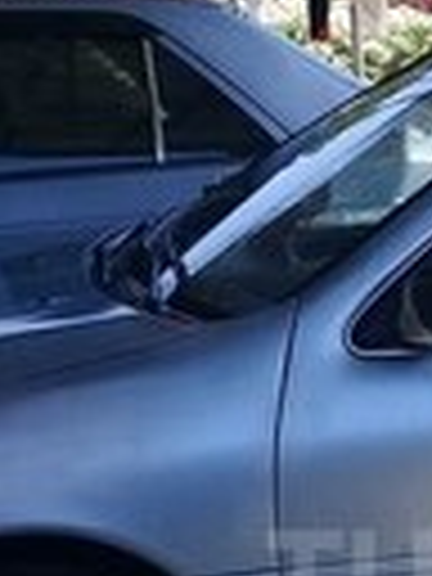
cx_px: 612
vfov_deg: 16.1
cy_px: 580
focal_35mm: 120
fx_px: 1997
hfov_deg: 11.9
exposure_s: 1/646
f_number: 2.2
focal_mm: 3.3
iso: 50
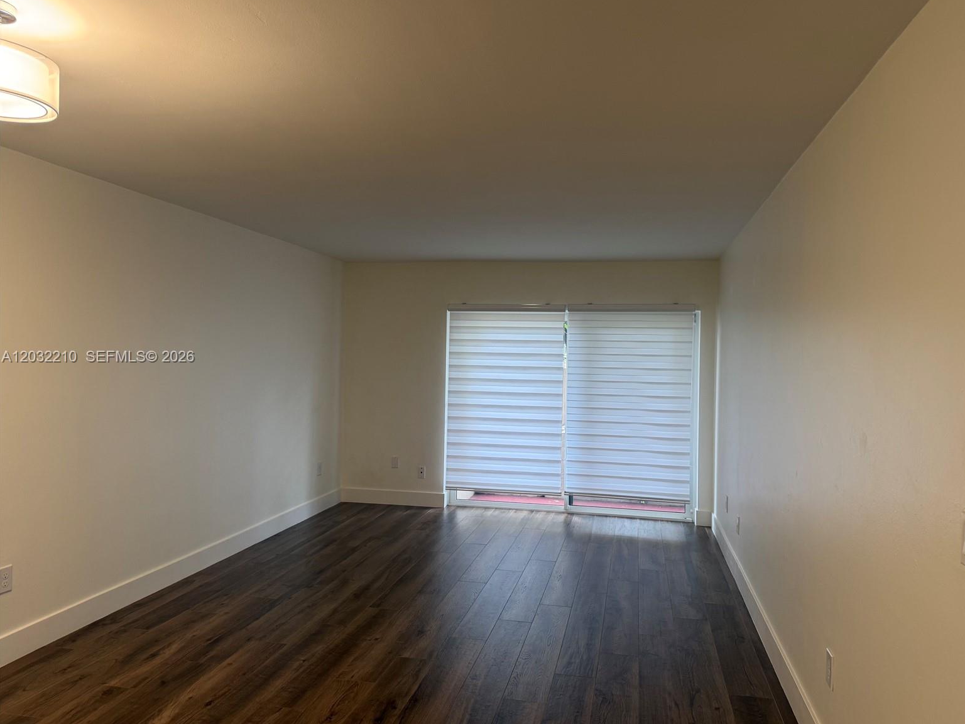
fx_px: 697
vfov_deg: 54.9
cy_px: 358
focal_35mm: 25
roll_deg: -1.9
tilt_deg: -0.8
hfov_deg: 69.4
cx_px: 501
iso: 125
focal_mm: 6.76
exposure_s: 1/60
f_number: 1.78
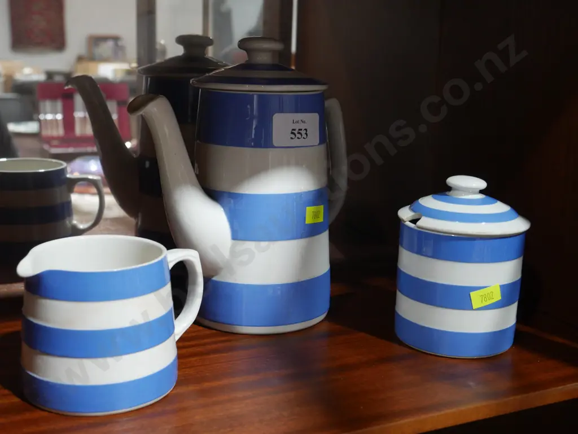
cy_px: 217
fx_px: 802
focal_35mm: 48
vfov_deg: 30.3
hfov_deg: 39.6
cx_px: 289
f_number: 5.6
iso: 1250
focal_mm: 24
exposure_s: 1/60
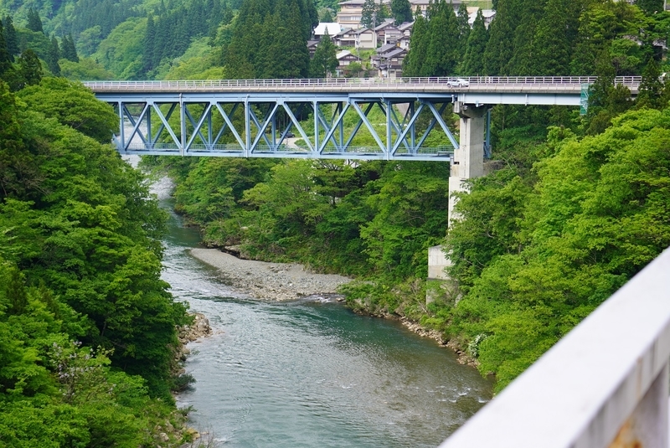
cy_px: 224
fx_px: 1537
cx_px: 335
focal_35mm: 82
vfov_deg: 16.6
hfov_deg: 24.6
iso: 100
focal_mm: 55
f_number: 5.6
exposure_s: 1/125
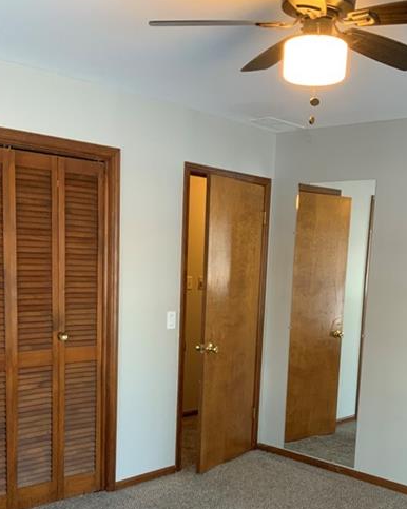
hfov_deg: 33.4
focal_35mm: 45
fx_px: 678
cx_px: 226
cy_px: 364
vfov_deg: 40.3
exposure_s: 1/60
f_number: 1.8
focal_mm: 3
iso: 200
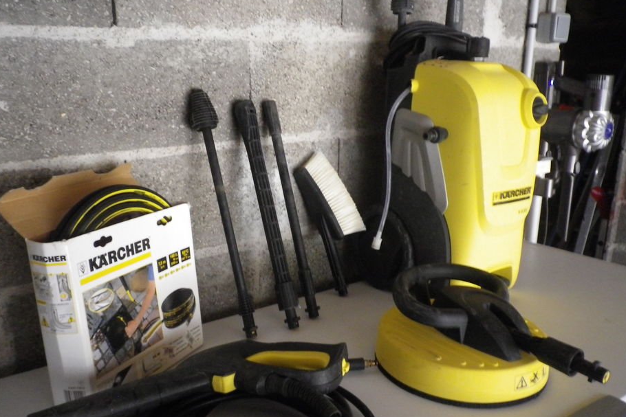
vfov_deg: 41.0
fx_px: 556
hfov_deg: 58.7
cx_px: 302
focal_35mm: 32
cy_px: 238
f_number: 3.5
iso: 320
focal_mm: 5.05
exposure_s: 1/50
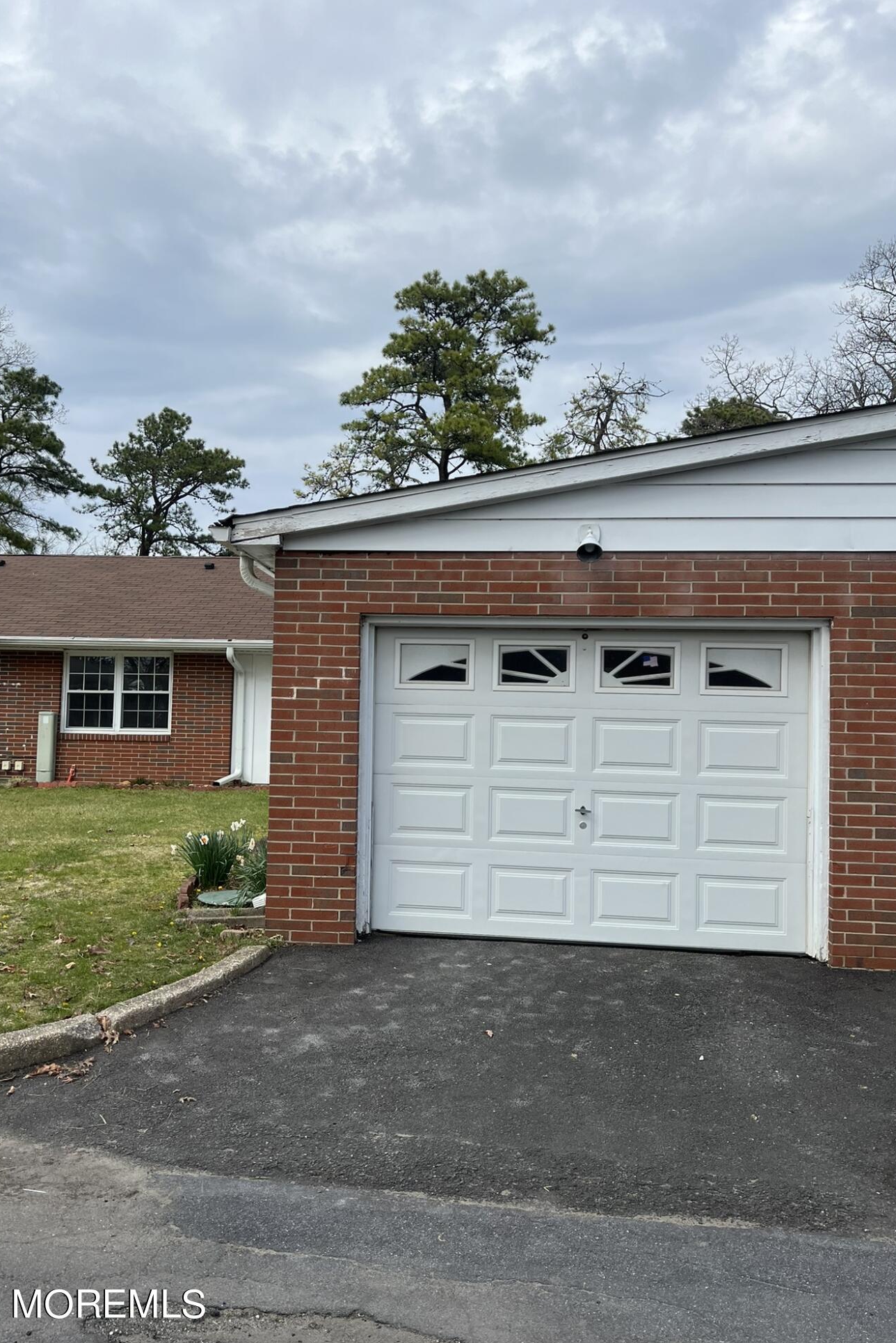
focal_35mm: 28
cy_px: 673
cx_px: 403
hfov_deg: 46.3
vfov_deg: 65.5
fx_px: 1045
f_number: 1.5
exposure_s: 1/3831
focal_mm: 5.7
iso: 50
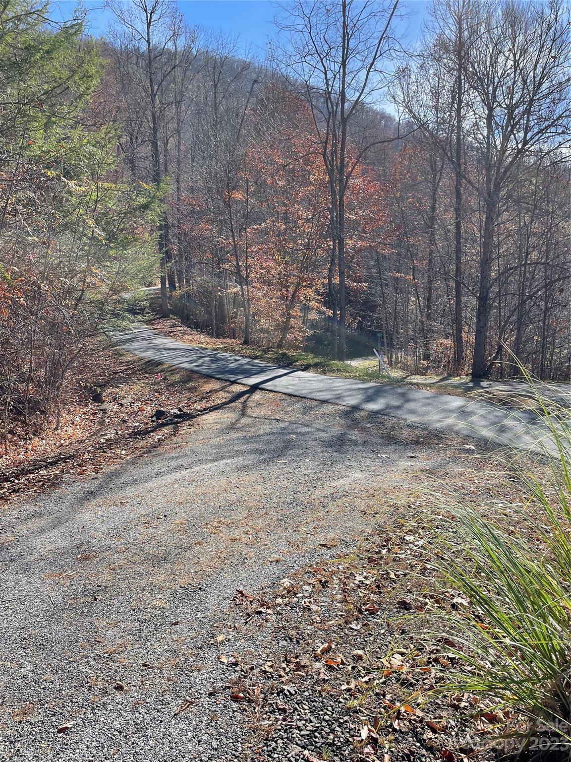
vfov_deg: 67.3
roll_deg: +3.4
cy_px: 381
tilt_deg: -5.8
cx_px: 286
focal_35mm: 26
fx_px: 572
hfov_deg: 53.1
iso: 32
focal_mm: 4.2
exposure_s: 1/1916
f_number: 1.6
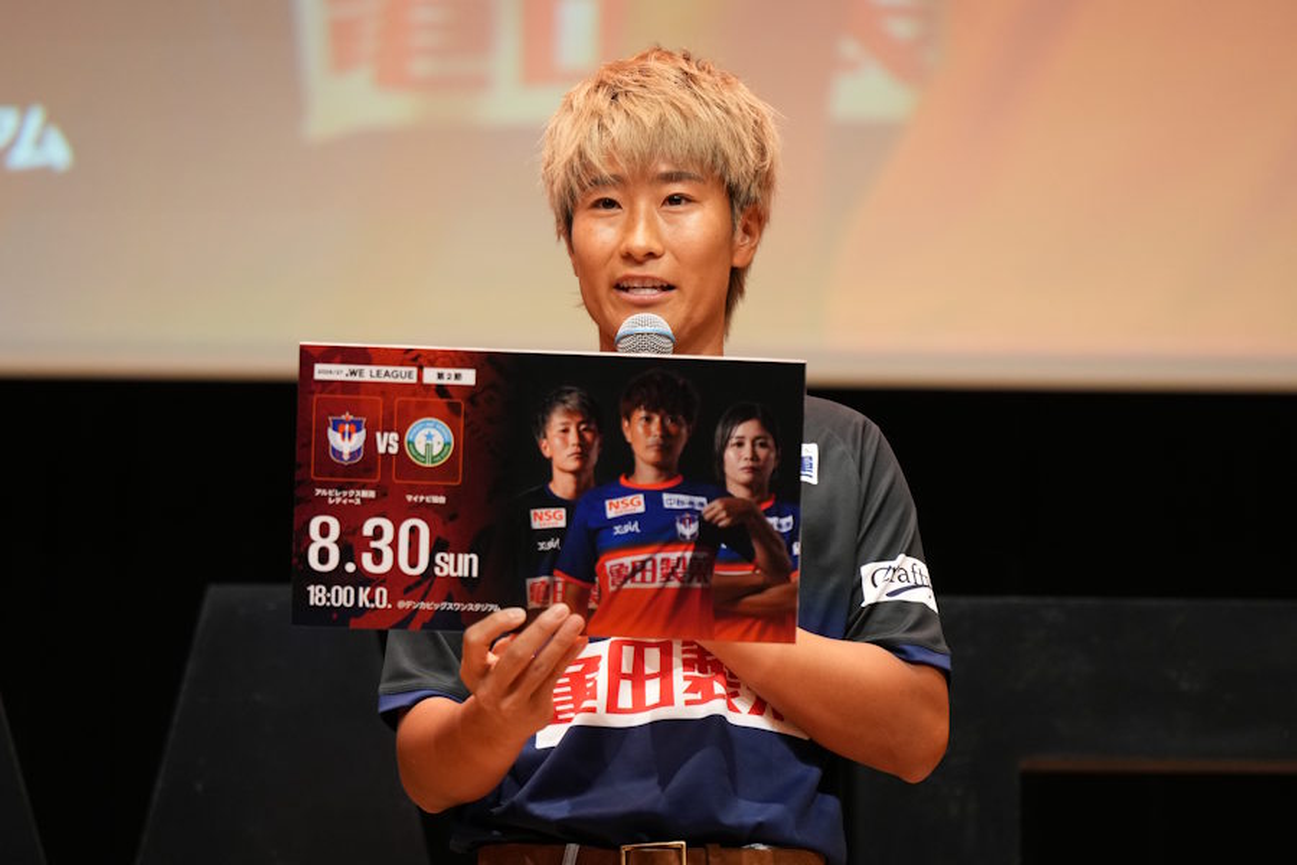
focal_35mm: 246
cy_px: 432
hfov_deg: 8.4
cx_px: 648
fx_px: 8862
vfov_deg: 5.6
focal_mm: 164
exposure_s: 1/500
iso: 2000
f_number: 2.8
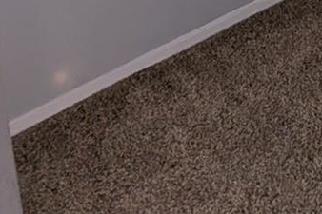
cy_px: -321
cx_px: 473
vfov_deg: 14.1
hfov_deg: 25.9
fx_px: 527
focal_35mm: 59
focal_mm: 2.02
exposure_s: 1/522
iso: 55
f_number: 1.7
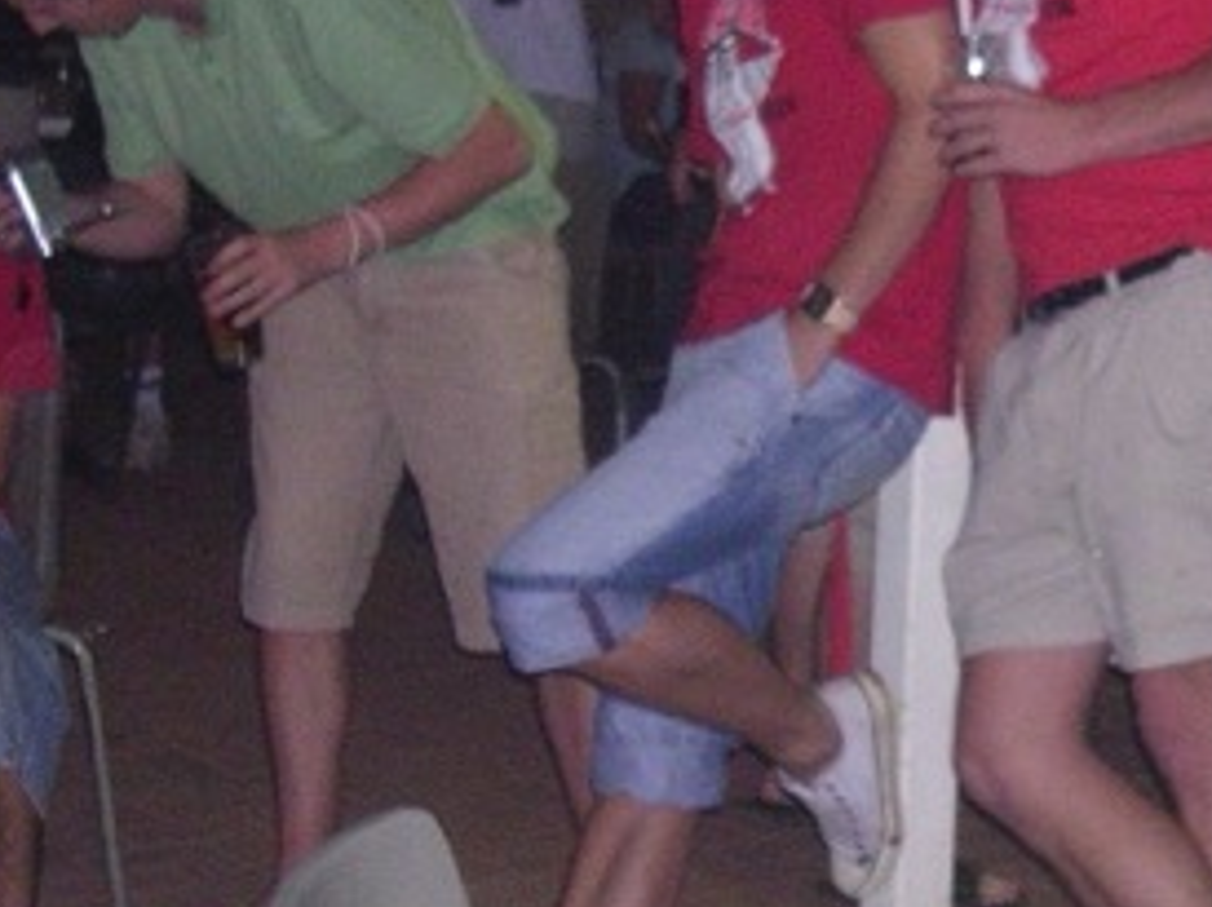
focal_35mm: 100
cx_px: 1035
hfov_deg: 19.4
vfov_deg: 14.7
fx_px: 3498
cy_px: 239
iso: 400
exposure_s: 1/60.1
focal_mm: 5.8
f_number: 2.8
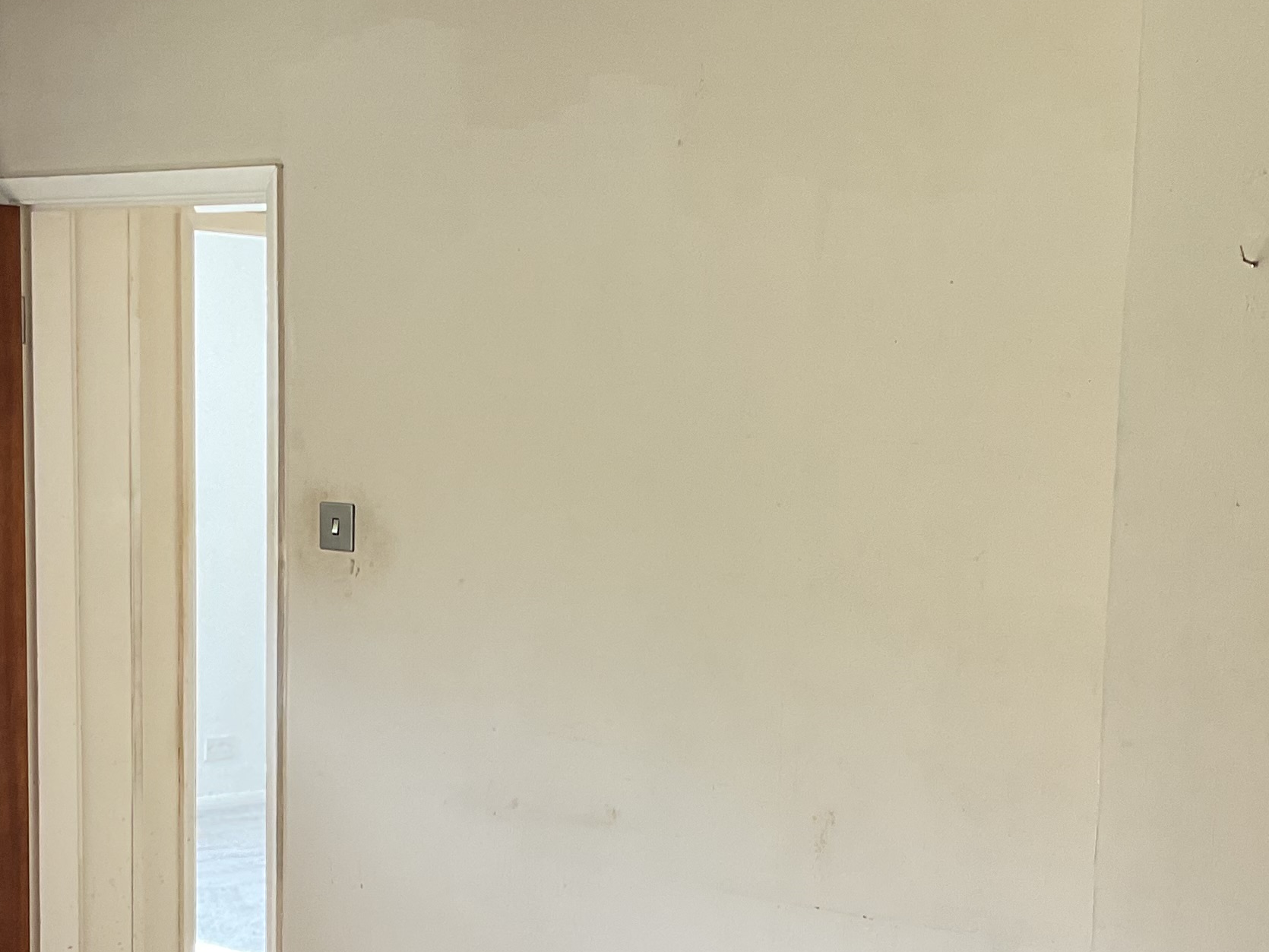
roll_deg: -2.0
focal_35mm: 70
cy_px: 810
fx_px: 2567
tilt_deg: -9.4
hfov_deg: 27.7
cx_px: 717
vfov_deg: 20.7
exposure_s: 1/100
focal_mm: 3
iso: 50
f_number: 1.8
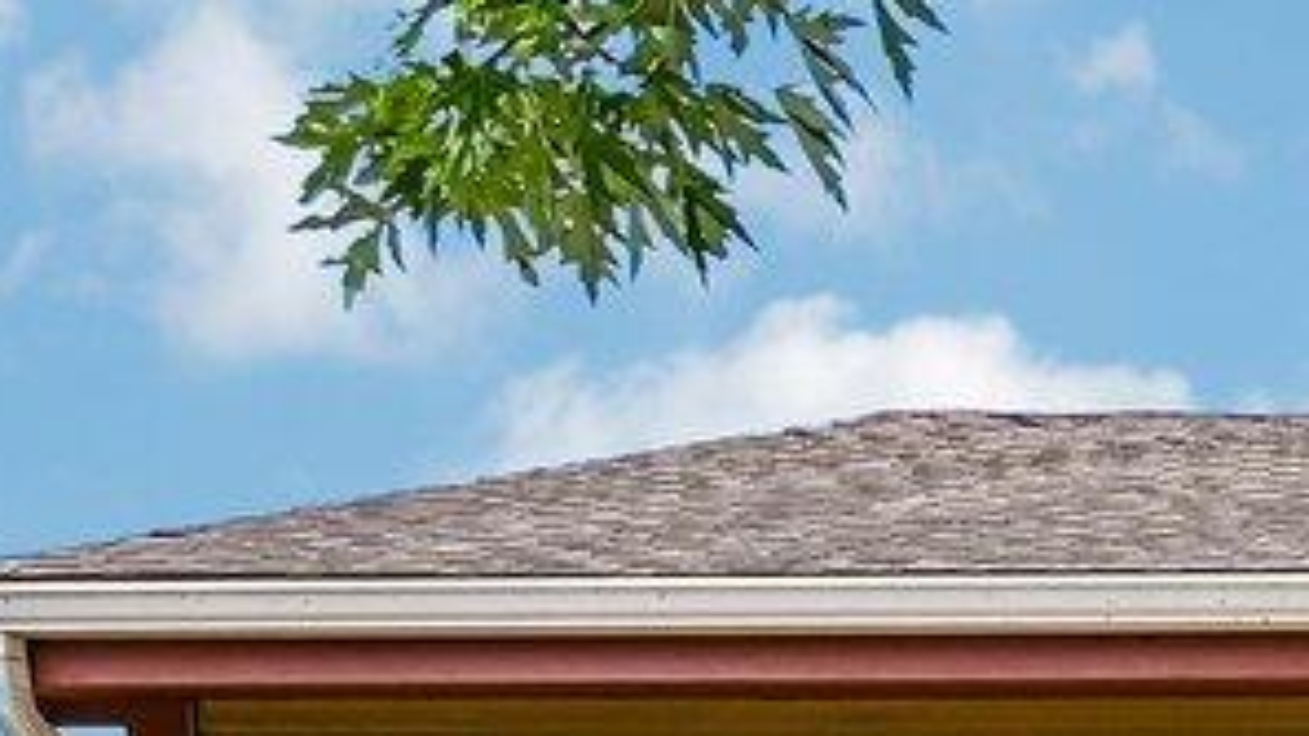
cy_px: 2087
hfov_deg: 12.0
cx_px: 3213
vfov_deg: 7.7
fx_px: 4880
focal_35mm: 141
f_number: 4.8
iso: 400
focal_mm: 19.5
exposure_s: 1/750
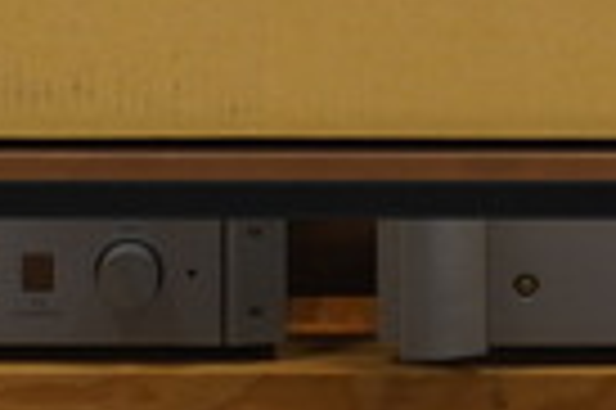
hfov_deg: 6.5
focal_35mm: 317
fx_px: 5415
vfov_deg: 4.2
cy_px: -610
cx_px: 355
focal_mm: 37
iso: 400
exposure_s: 1/20
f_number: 8
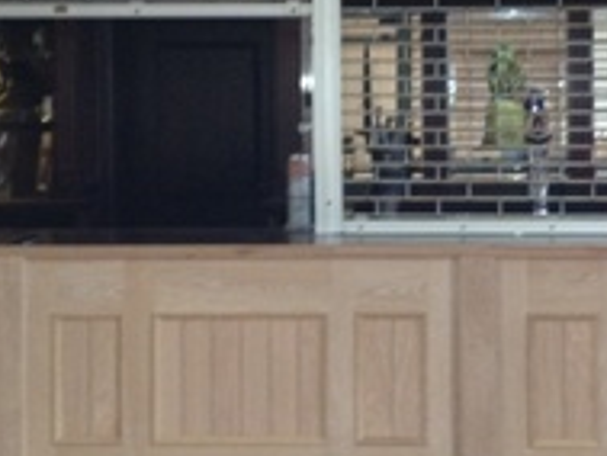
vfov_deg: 17.7
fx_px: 1456
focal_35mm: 83
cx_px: 443
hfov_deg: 23.3
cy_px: 106
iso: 250
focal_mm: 4.28
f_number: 2.4
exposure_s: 1/20
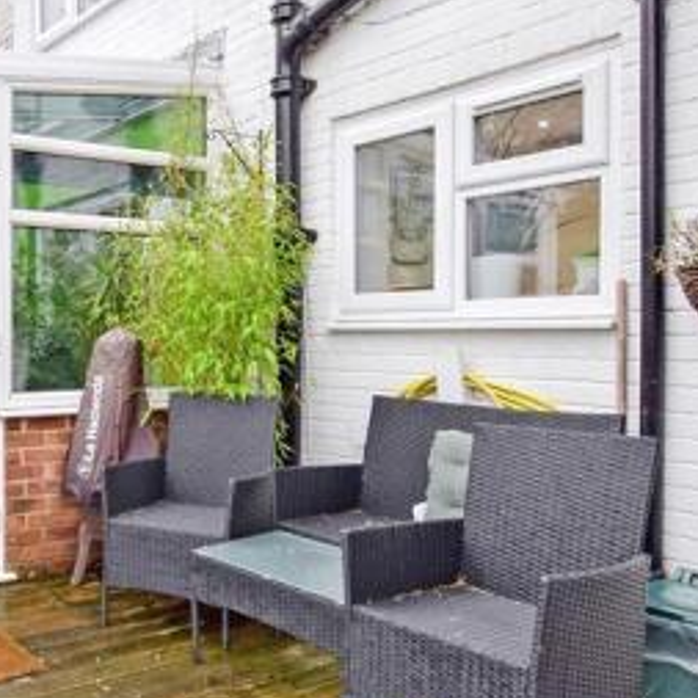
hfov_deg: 45.3
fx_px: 753
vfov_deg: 49.5
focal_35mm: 33
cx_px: 74
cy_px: 412
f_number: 4.5
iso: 400
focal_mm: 10
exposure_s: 1/80
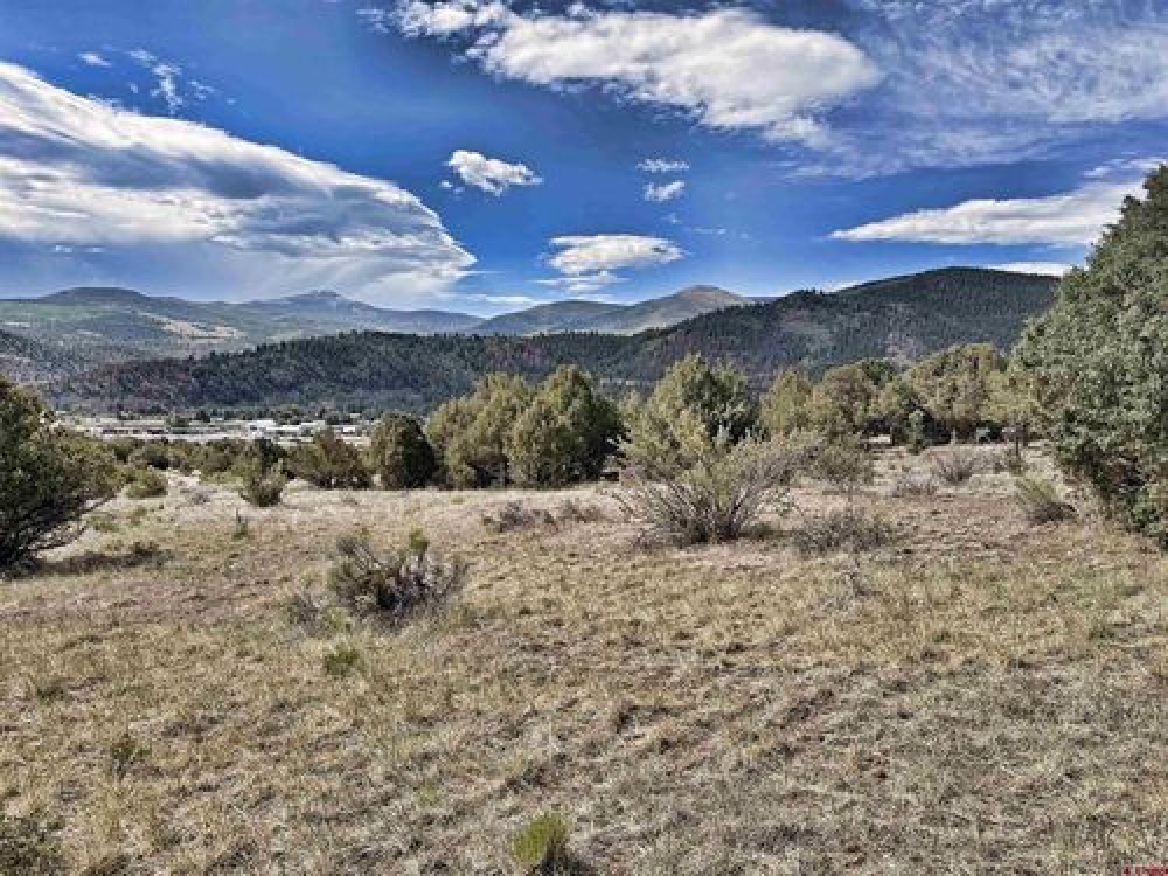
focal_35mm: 24
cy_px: 438
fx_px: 810
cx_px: 584
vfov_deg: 56.8
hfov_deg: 71.6
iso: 80
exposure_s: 1/5319
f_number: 1.78
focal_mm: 6.76
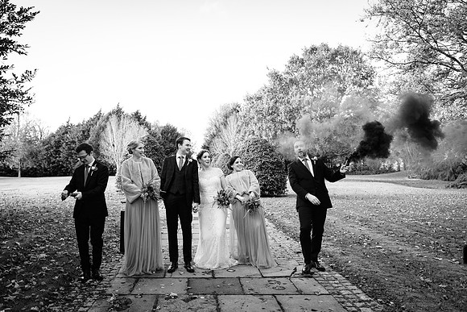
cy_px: 140
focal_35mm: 28
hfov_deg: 66.0
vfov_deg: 47.1
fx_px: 357
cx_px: 201
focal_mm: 16
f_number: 2.5
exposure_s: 1/250
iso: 400
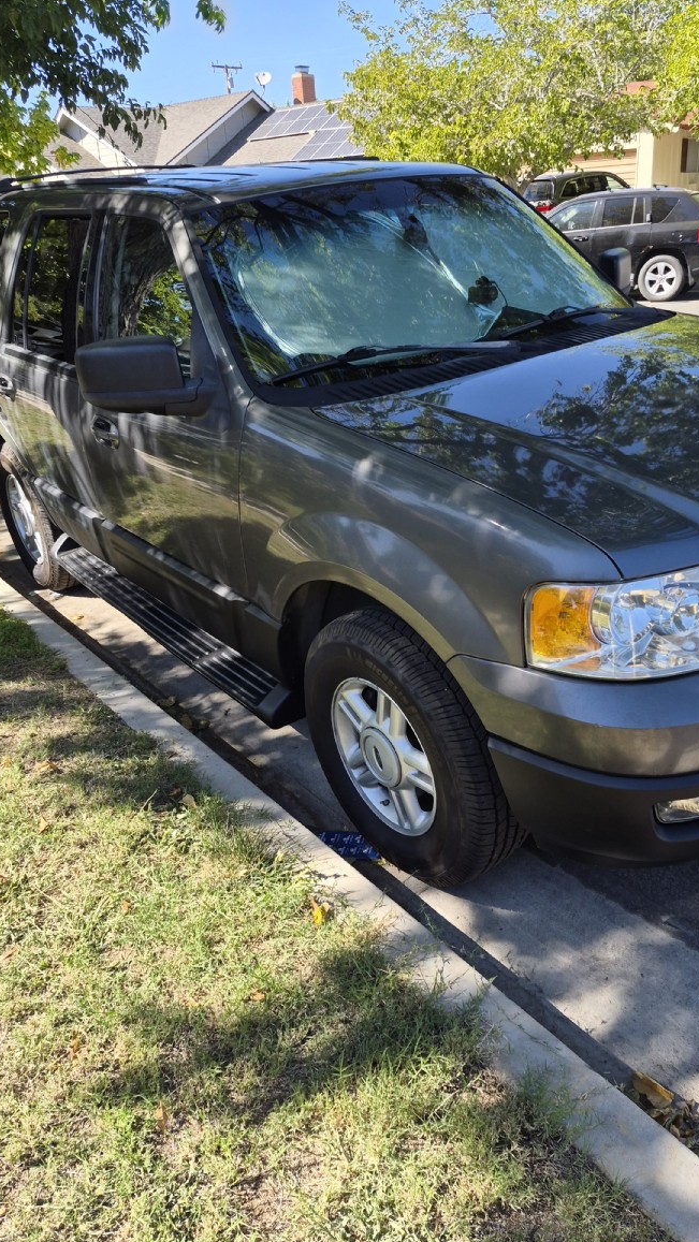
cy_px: 626
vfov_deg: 71.9
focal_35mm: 26
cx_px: 405
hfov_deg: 44.3
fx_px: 857
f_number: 1.8
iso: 80
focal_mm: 5.4
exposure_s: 1/2028
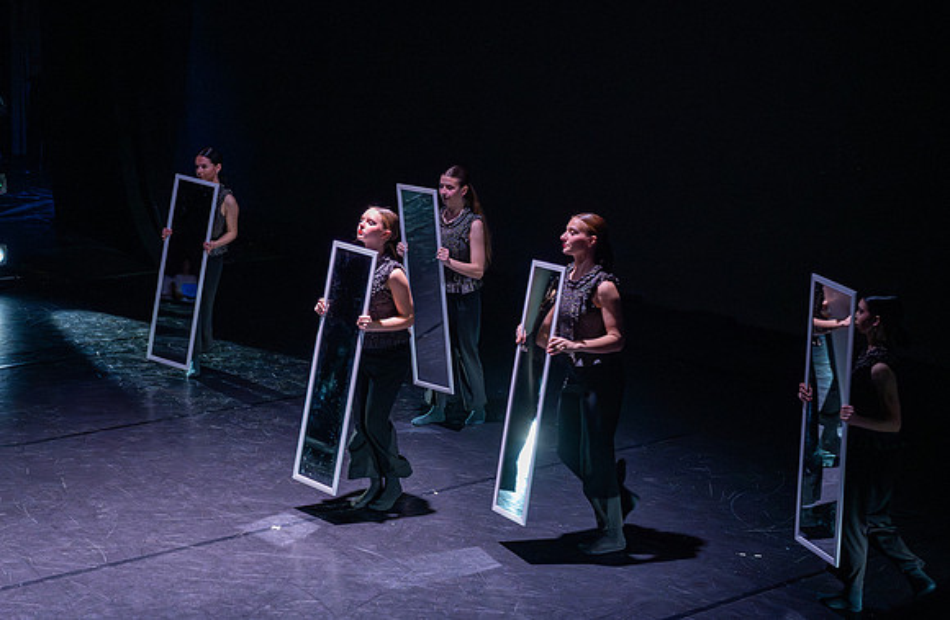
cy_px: 217
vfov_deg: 20.1
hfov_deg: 30.2
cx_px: 345
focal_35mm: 67
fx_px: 1749
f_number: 2.8
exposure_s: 1/200
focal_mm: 52
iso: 4000
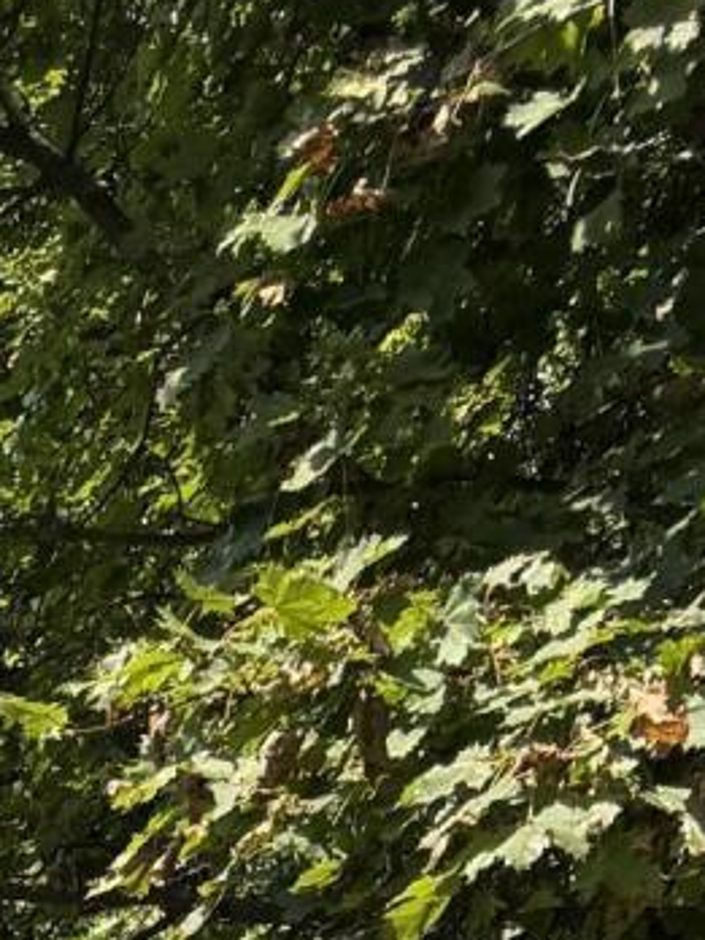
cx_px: -851
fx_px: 3747
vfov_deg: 10.7
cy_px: 2663
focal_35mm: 138
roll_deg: -0.6
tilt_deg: -7.6
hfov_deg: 9.8
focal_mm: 6.76
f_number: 1.78
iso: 80
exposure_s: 1/2525
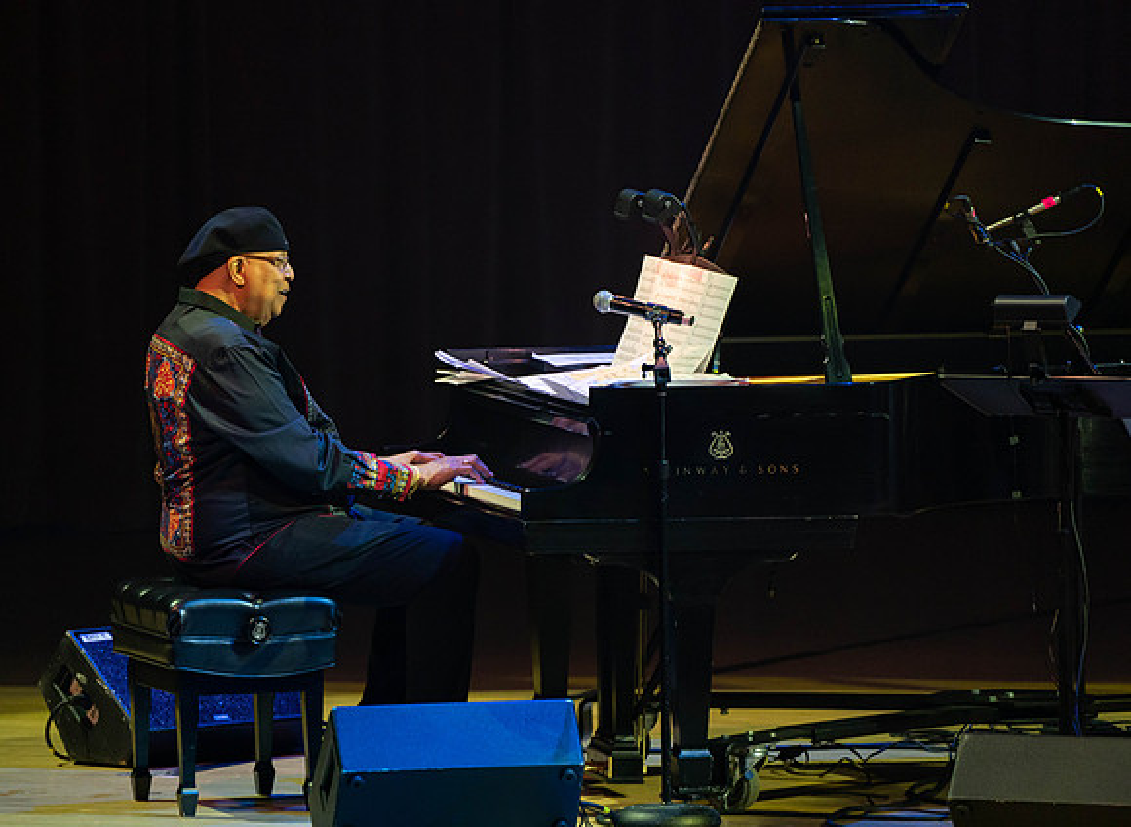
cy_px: 426
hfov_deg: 4.6
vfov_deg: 3.3
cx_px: 492
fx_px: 14187
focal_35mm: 438
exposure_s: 1/160
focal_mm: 400
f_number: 5.6
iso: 2500
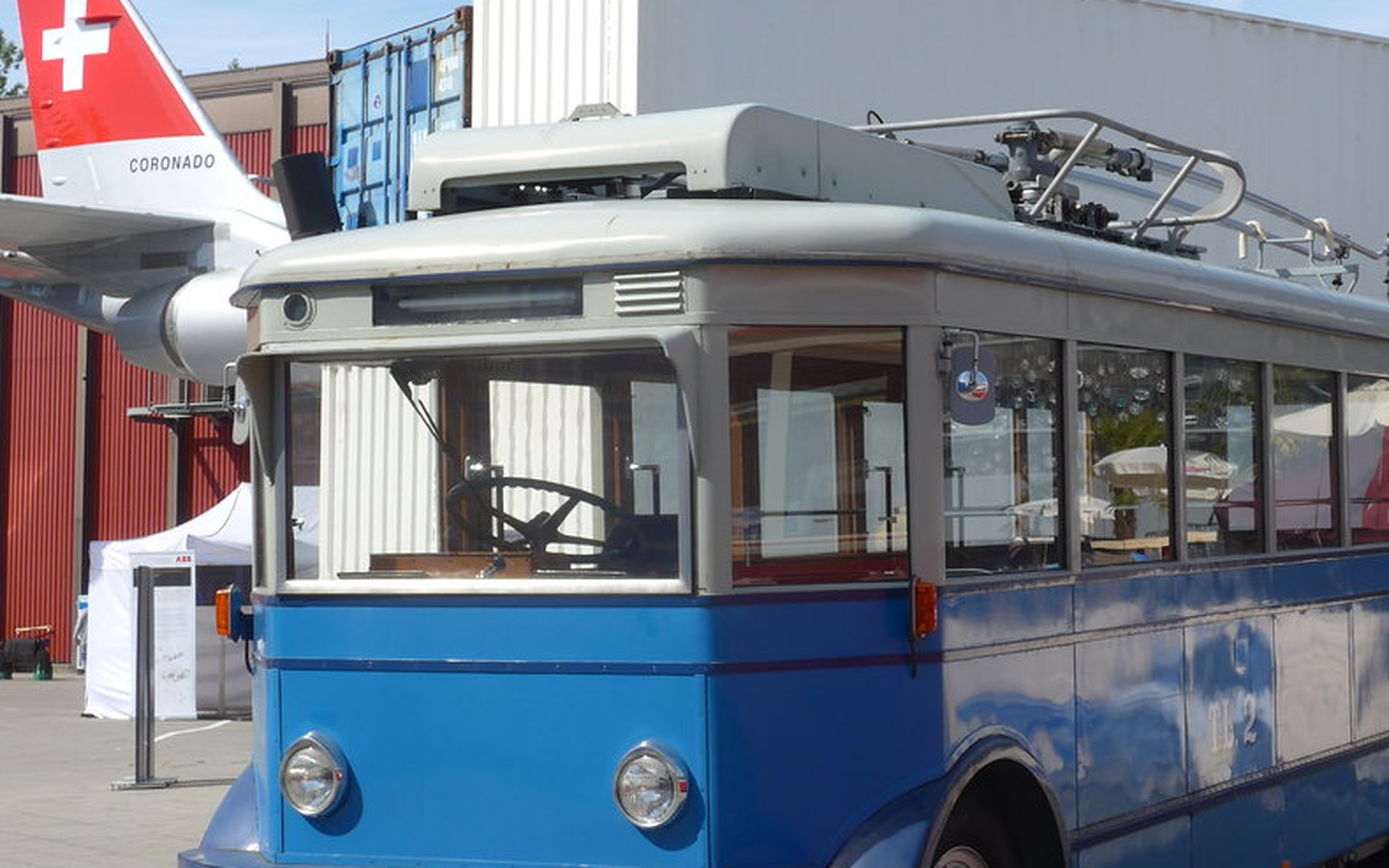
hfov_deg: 26.1
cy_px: 430
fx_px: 2990
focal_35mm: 79
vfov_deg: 16.5
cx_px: 880
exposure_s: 1/1000
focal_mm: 10.1
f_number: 3.2
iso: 80
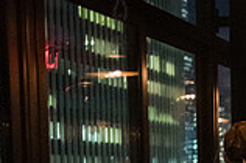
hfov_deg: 14.3
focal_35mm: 129
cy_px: 248
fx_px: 881
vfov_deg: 10.2
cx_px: 420
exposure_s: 1/125
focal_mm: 35
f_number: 2.5
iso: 10000
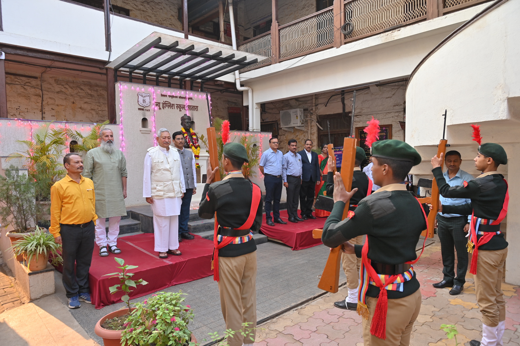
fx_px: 346
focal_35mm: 24
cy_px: 173
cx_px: 260
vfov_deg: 53.1
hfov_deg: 73.8
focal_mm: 24
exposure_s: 1/125
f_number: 5
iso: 400
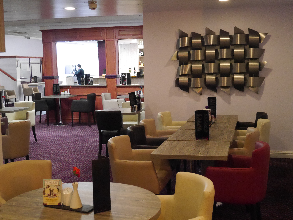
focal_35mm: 51
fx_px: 432
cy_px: 112
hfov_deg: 37.5
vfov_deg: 28.6
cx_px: 144
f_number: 5.3
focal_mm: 25
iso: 3200
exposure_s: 1/25
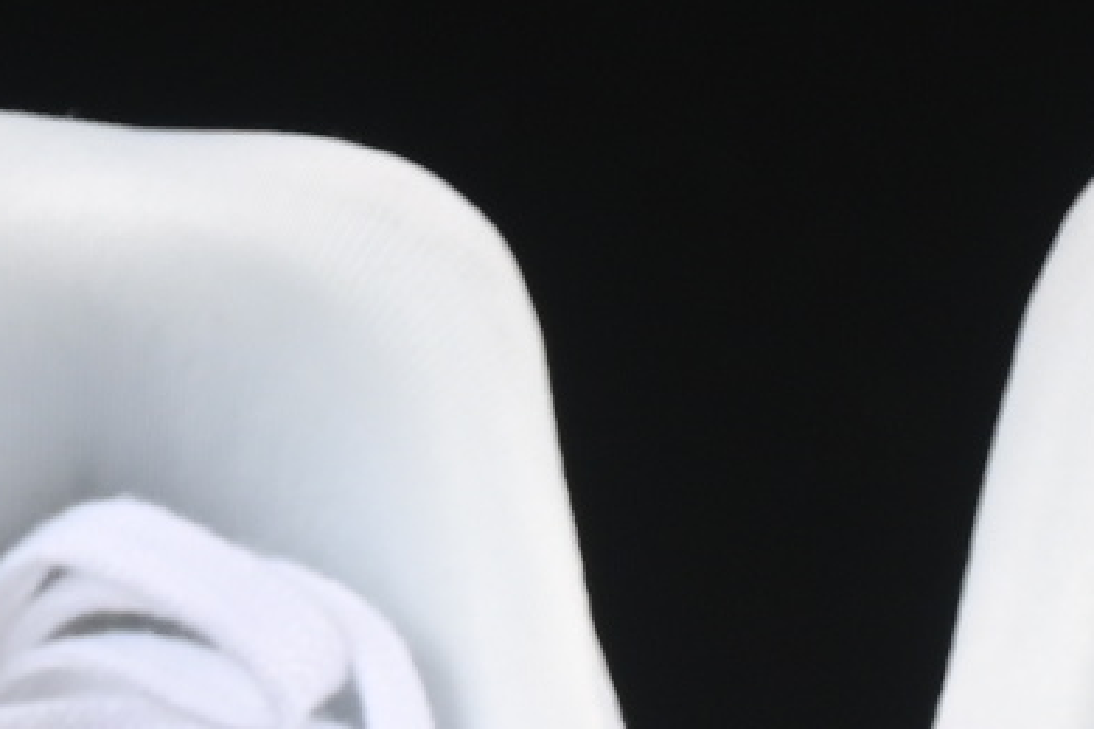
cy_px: 2568
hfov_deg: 3.9
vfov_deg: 2.5
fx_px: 16257
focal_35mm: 535
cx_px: 861
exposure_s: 1/80
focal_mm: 50
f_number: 8
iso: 160
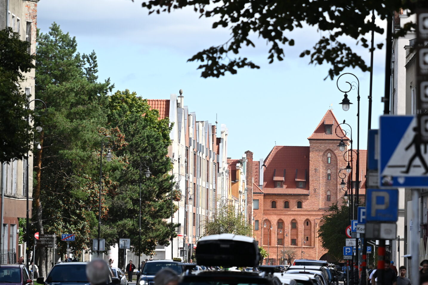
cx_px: 320
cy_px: 160
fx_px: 2544
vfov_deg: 6.4
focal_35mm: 214
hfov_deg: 9.6
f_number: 4
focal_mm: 120
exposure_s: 1/2000
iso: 400
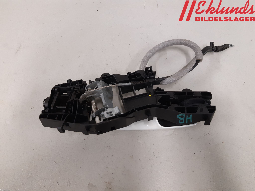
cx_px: 128
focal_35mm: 26
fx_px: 192
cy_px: 96
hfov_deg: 67.3
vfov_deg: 53.1
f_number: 1.7
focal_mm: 3.93
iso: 200
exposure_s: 1/50
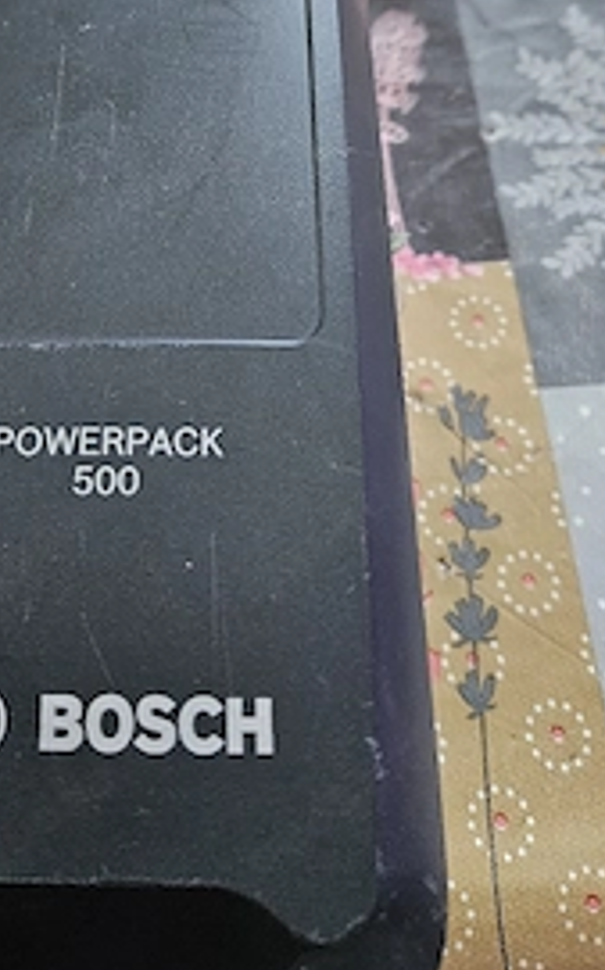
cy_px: 276
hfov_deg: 34.6
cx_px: 154
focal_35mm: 36
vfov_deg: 52.3
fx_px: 951
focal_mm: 5.4
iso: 1000
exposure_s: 1/101
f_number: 1.8
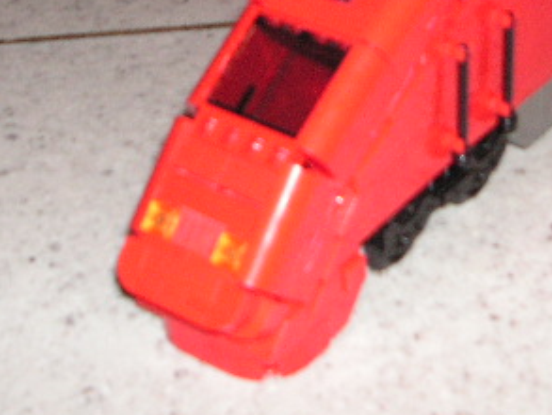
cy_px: -13
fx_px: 1324
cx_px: 405
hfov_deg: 23.3
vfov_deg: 17.3
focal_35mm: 83
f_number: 3.3
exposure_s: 1/45
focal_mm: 6.3
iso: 160
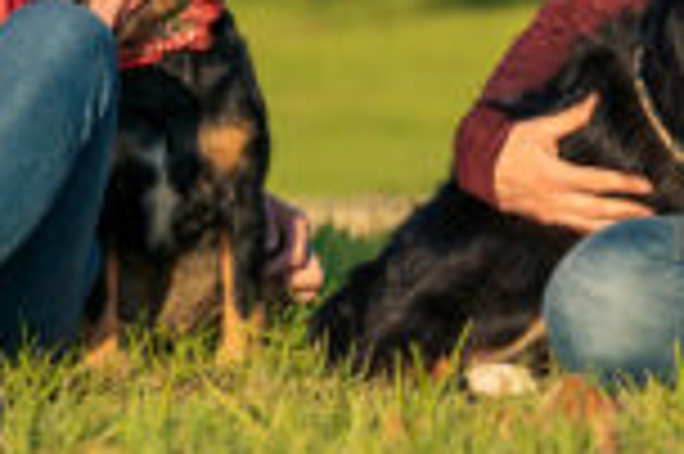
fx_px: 6383
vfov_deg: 4.1
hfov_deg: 6.1
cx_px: 378
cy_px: -38
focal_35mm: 336
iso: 160
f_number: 2.8
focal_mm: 85
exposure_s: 1/2000
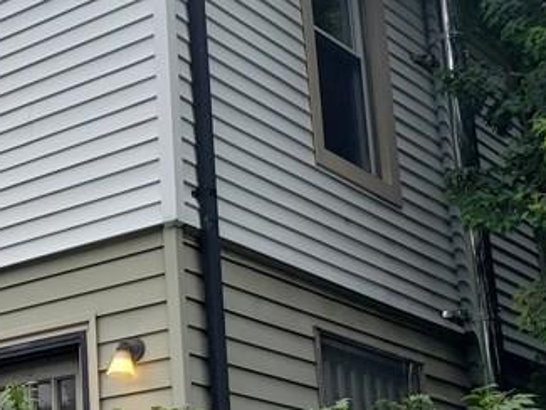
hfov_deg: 22.3
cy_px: 321
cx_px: -77
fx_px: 1294
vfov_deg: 17.9
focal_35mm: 82
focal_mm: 4.3
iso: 50
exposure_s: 1/740
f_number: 2.4
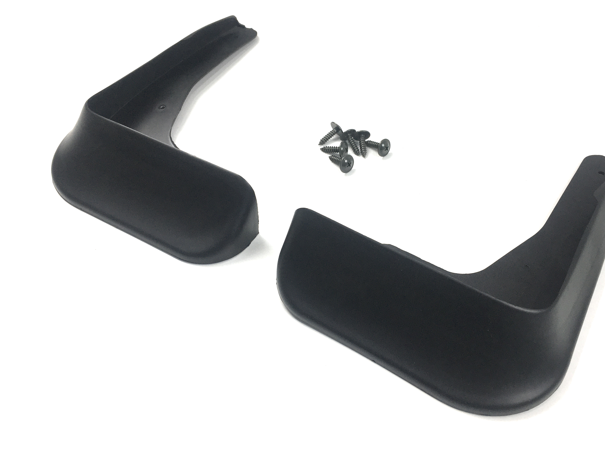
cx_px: 334
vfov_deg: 40.6
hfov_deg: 52.5
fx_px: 612
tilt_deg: -45.6
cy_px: 195
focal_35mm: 35
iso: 32
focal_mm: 4.15
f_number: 2.2
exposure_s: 1/100
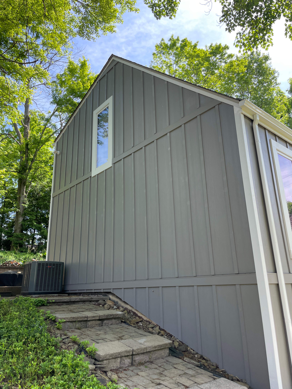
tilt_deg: +19.2
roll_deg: +1.8
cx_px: 146
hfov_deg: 53.1
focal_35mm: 26
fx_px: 292
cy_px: 194
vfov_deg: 67.3
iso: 32
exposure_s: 1/504
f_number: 1.6
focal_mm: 4.2
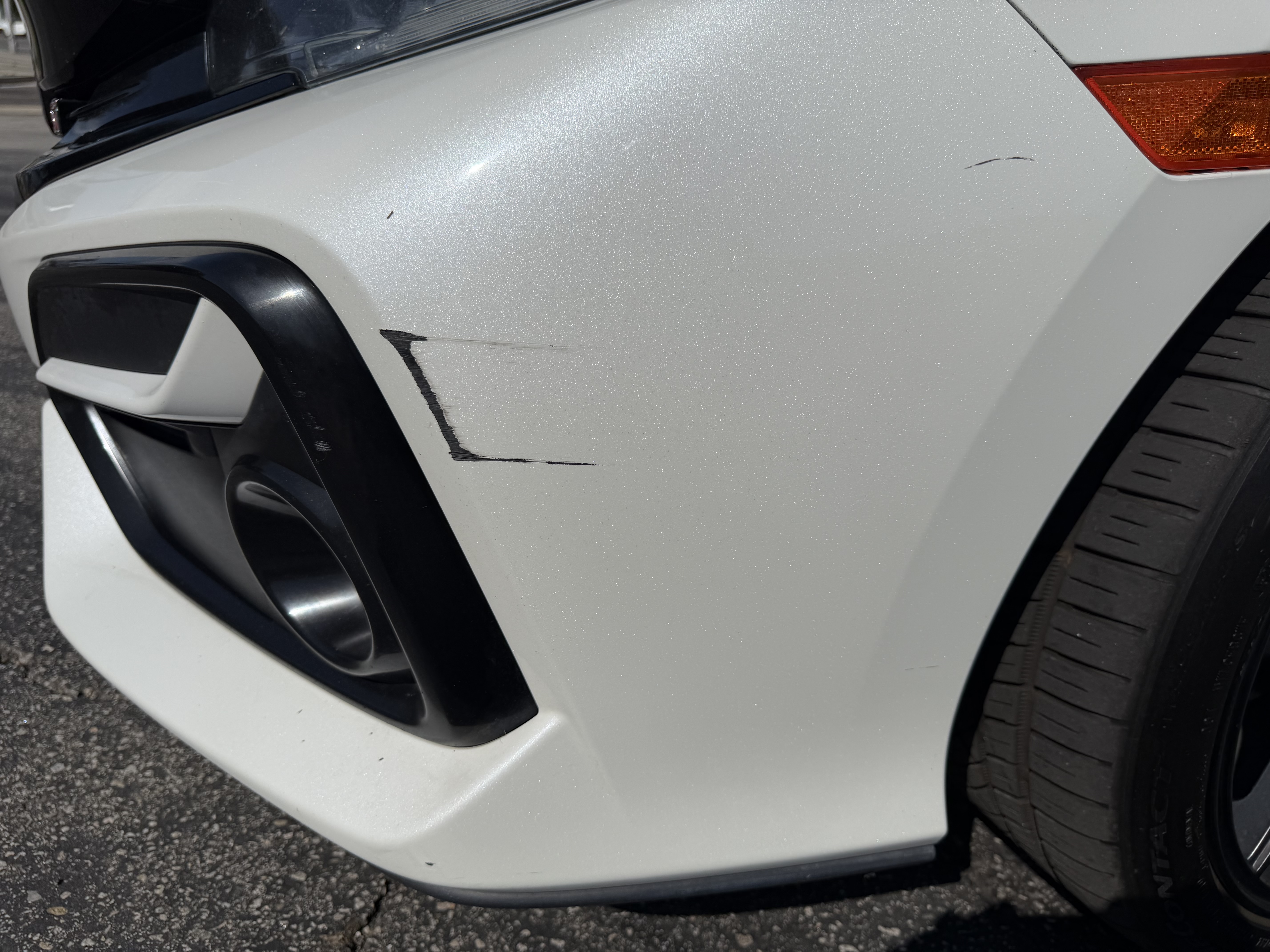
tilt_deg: -24.0
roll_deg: -6.3
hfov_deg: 71.6
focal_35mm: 24
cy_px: 476
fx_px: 881
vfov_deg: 56.8
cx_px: 635
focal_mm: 6.76
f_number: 1.78
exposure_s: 1/17544
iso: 80
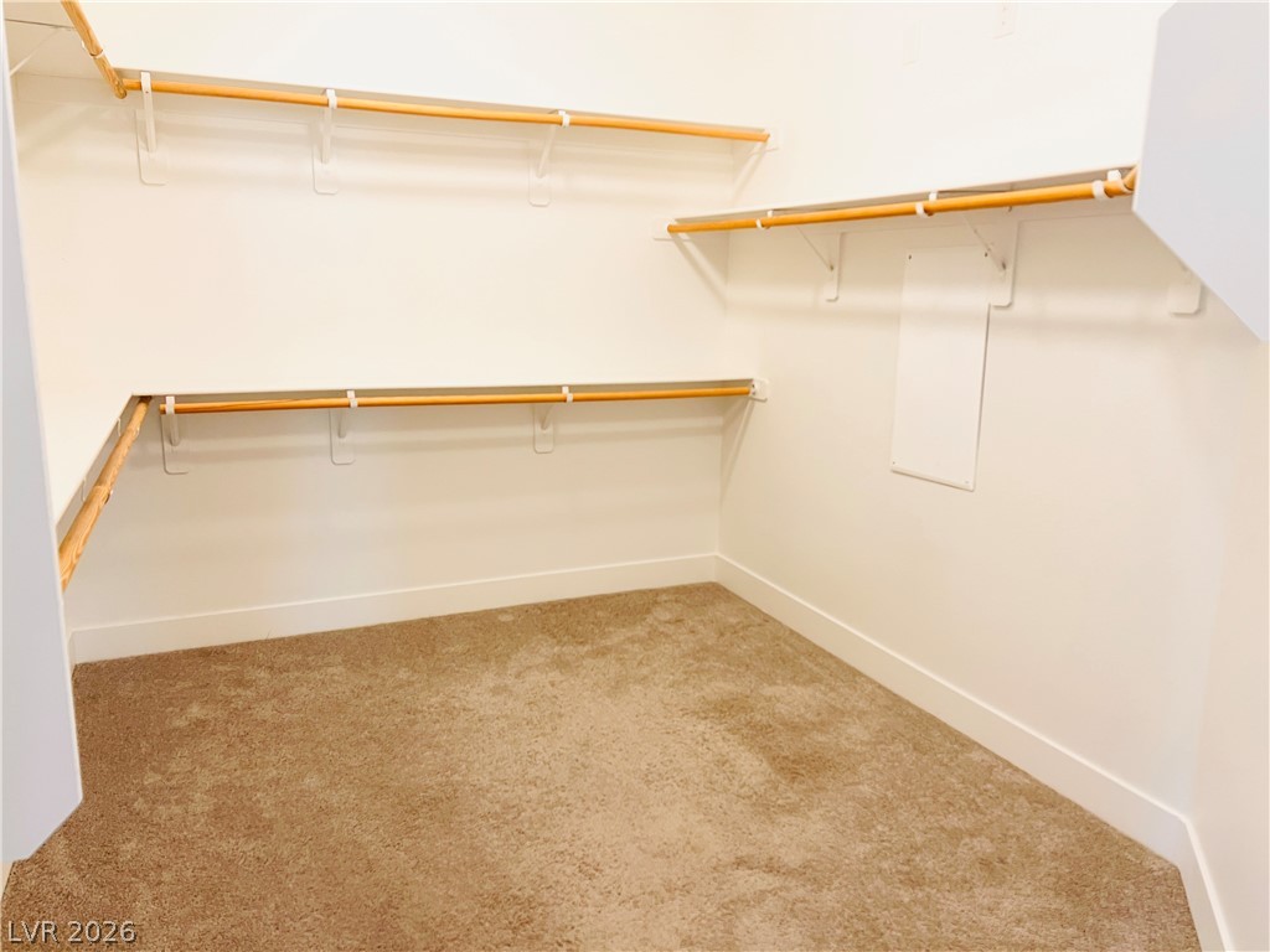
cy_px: 476
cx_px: 635
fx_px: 954
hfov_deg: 67.3
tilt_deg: -11.2
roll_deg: -0.5
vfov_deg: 53.1
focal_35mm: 26
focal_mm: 5.7
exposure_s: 1/60
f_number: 1.5
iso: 125
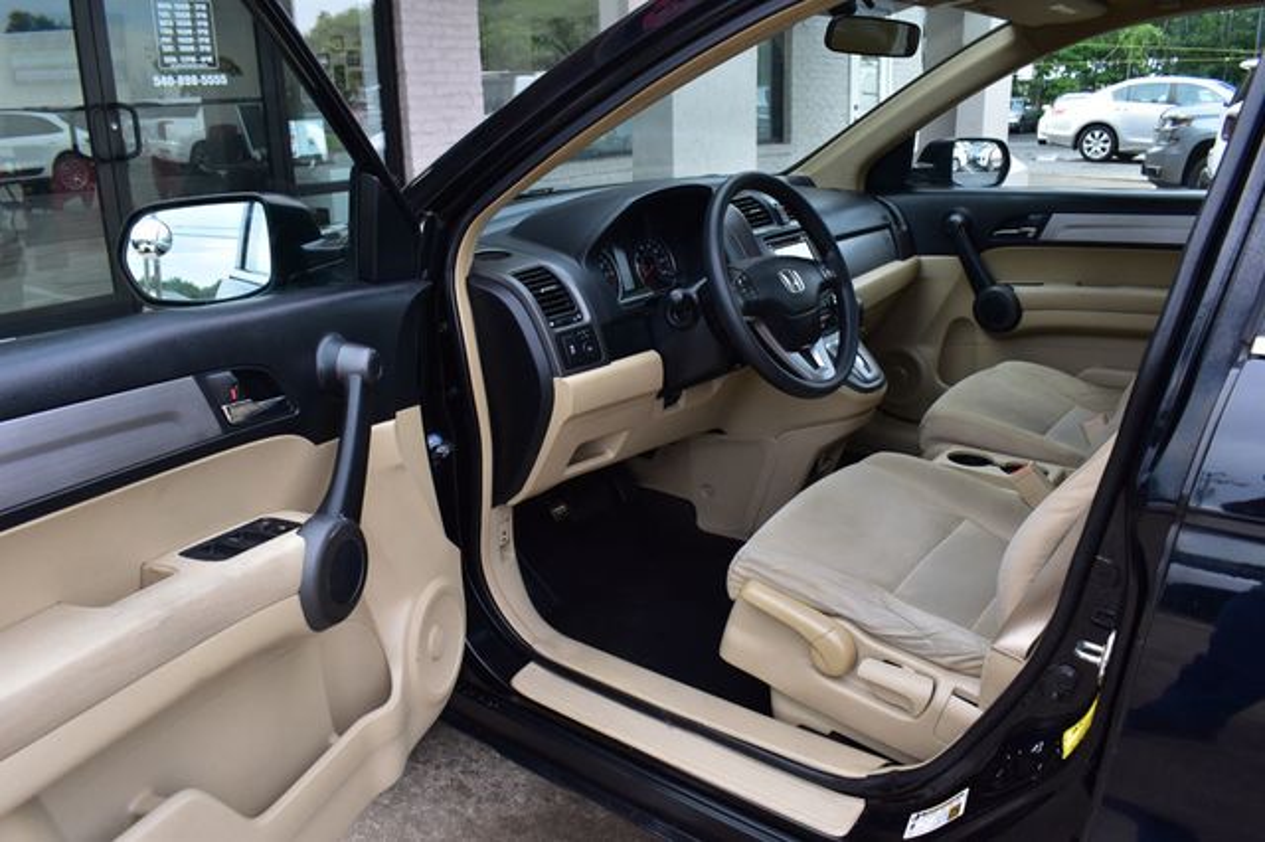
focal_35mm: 27
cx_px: 632
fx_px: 948
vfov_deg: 47.9
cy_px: 421
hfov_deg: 67.4
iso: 400
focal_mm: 18
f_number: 9
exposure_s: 1/100
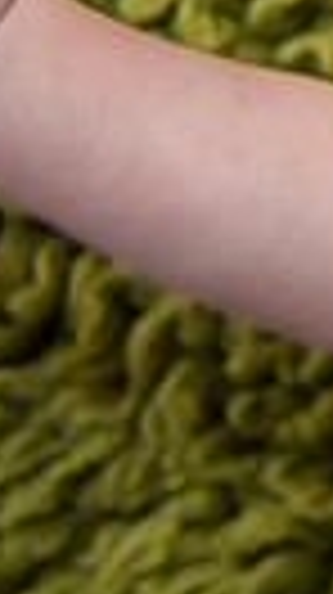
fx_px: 2644
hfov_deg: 6.3
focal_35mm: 168
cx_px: 1202
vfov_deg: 12.6
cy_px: -79
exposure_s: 1/125
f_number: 2.8
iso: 200
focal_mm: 32
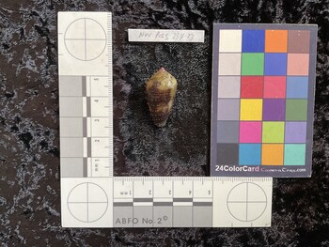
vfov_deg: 48.3
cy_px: 124
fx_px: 276
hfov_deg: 61.6
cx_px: 164
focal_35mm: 29
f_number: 1.8
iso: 64
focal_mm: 3
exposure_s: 1/60
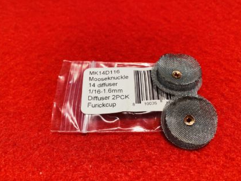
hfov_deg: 63.4
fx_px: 195
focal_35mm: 28
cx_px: 125
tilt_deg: -52.6
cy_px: 96
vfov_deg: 49.8
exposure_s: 1/100
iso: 80
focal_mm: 4.25
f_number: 1.8
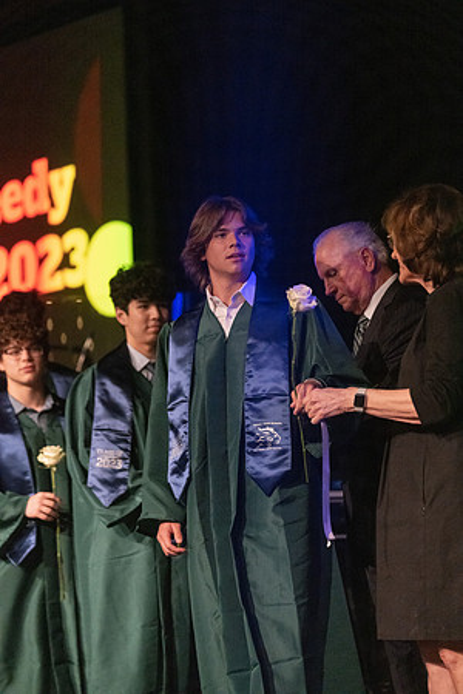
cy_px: 347
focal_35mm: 119
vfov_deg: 17.2
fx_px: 2296
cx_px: 232
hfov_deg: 11.5
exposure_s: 1/1000
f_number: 2.8
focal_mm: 119
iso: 16000
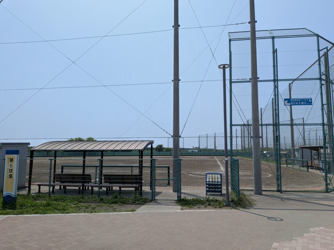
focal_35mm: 24
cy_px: 125
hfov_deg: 71.6
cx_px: 167
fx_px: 232
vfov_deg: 56.8
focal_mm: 4.53
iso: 36
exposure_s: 1/2865
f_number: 1.7
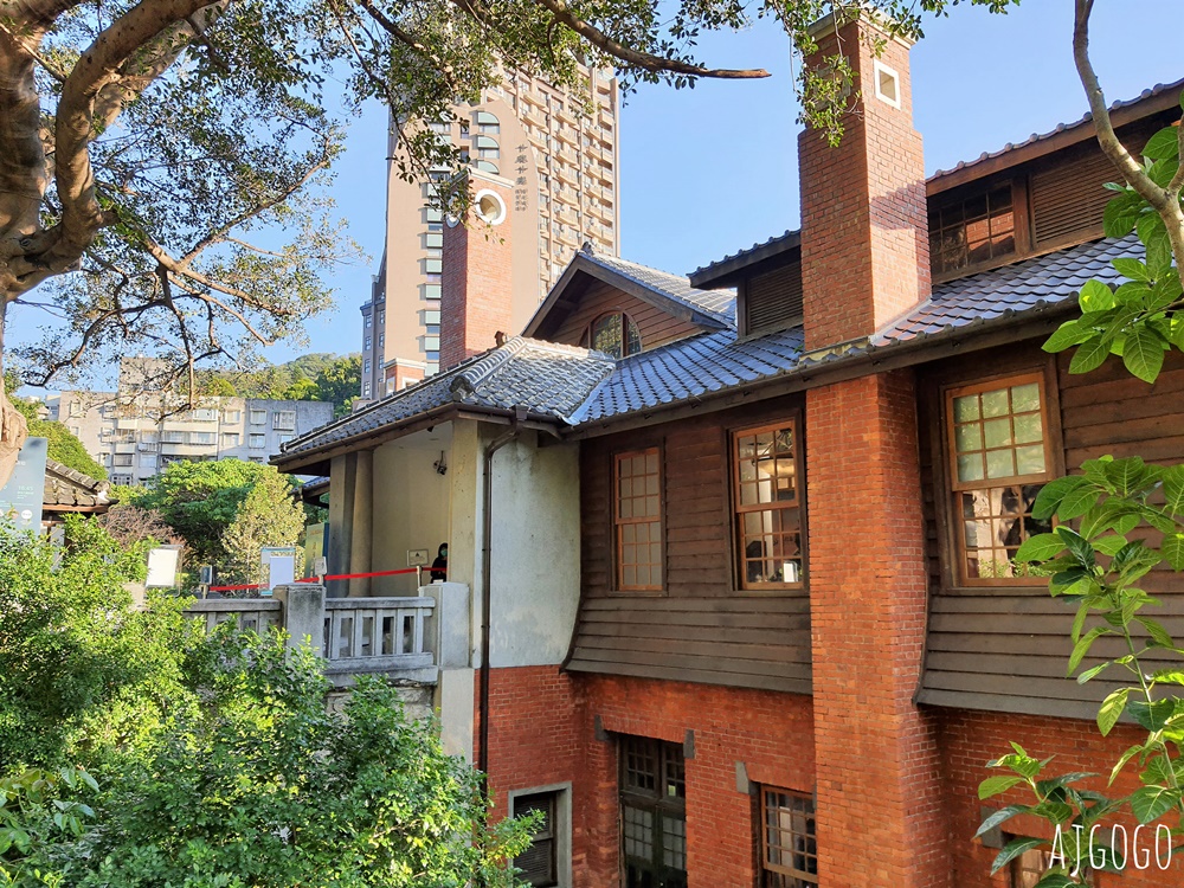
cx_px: 592
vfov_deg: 53.1
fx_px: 889
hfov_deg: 67.3
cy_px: 444
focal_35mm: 26
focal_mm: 4.32
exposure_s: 1/414
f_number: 1.7
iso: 50
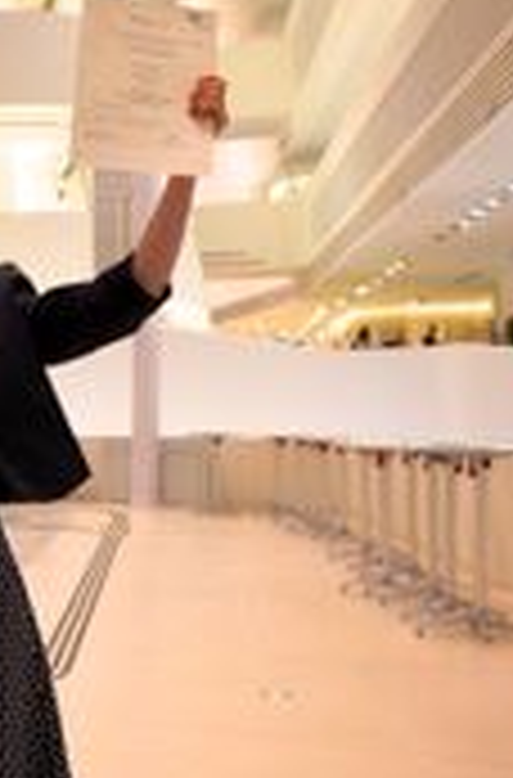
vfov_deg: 25.4
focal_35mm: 80
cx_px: -187
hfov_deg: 15.9
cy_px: 391
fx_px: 1724
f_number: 4
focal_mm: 18
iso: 400
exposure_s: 1/60
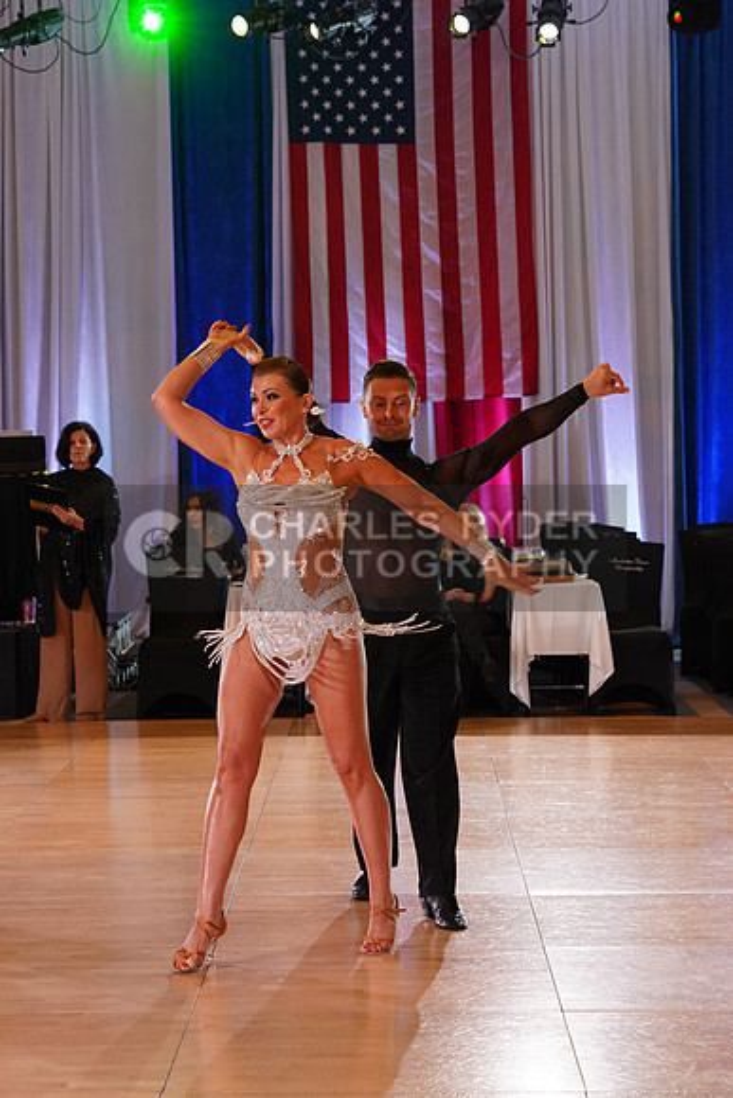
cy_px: 549
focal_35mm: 91
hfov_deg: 15.0
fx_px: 2777
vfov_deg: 22.4
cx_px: 366
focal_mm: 91
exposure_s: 1/160
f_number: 5.6
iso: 1600
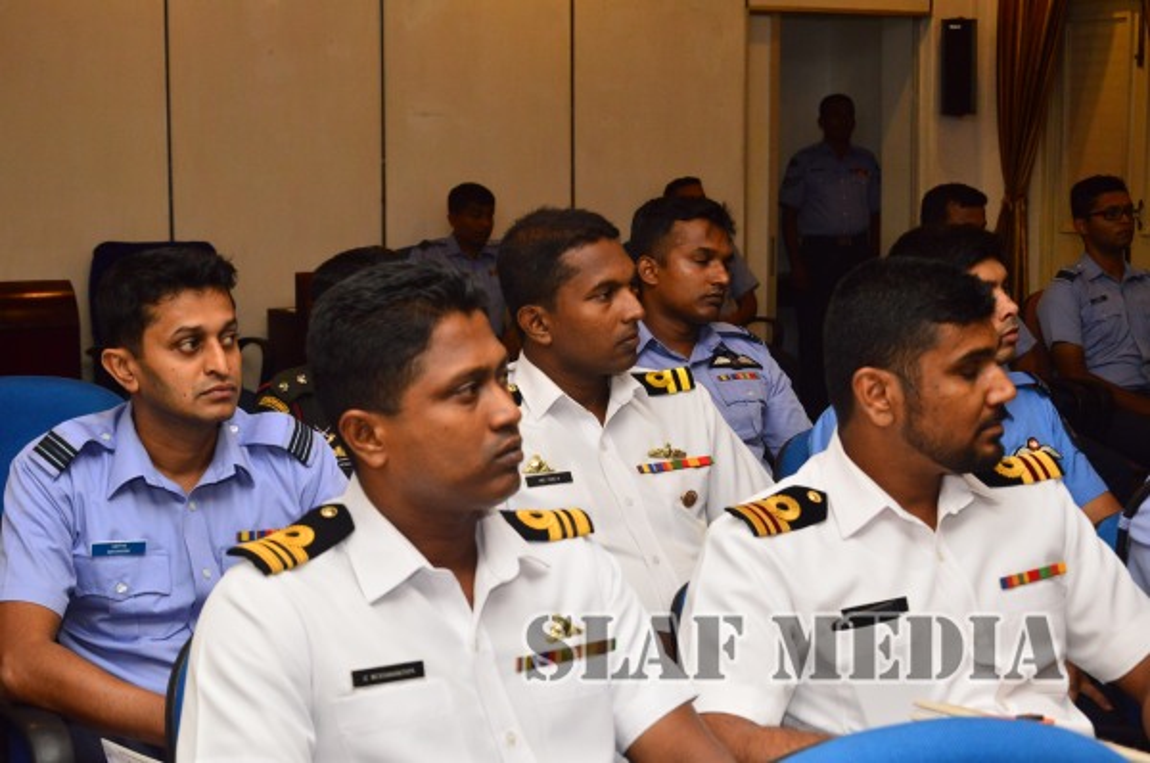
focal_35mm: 60
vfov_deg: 22.5
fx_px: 1914
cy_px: 382
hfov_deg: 33.4
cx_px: 575
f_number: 6.3
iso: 800
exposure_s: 1/100
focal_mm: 40
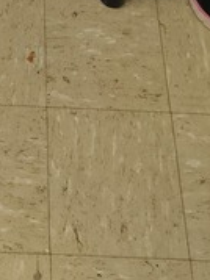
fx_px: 834
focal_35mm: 103
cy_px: -343
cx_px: -9
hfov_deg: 14.1
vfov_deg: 14.4
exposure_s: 1/120
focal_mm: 6.3
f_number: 1.7
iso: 200
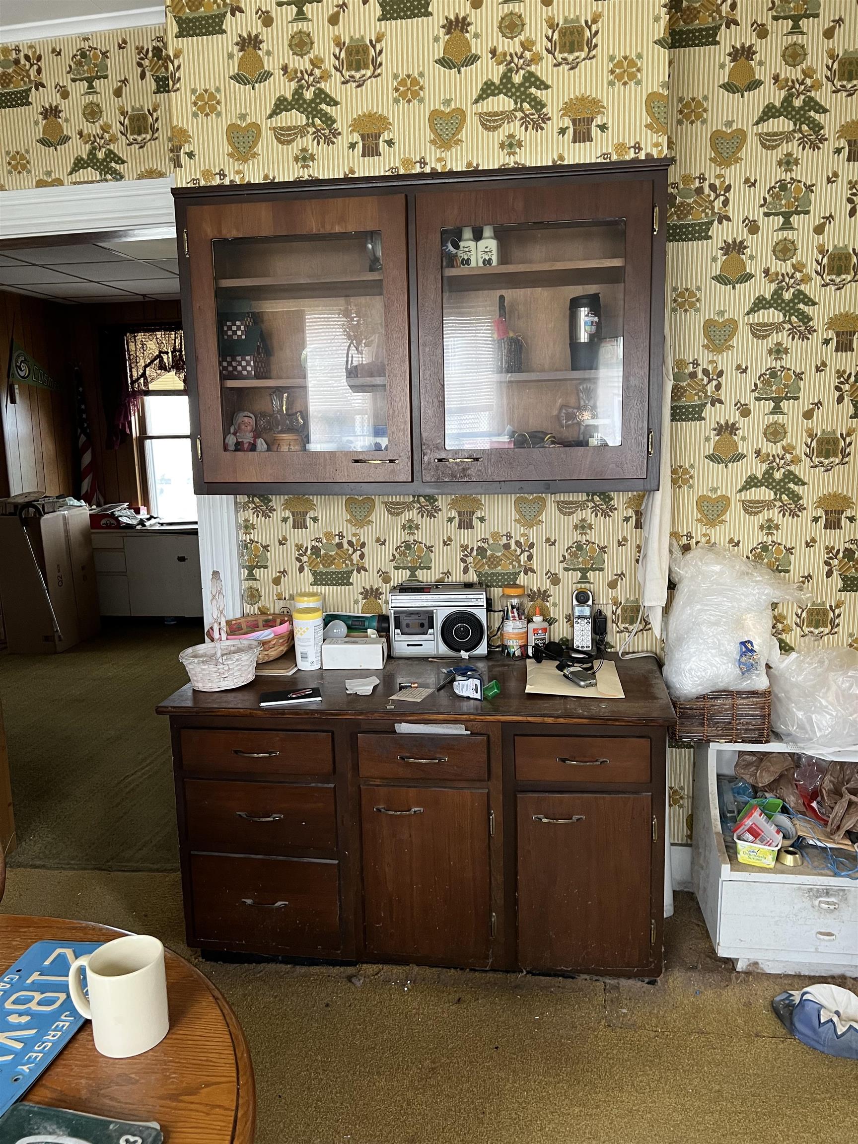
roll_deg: -0.5
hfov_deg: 53.1
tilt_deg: -8.1
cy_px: 572
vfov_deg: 67.3
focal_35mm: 26
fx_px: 859
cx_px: 429
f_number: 1.5
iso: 200
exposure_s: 1/60
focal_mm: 5.7
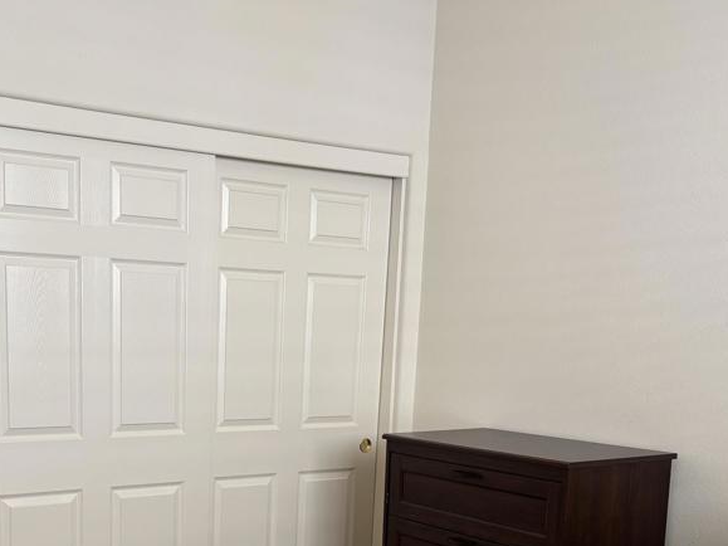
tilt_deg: -9.3
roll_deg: -1.8
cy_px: 473
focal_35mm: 46
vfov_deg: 30.4
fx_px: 967
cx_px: 258
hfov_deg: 40.9
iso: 125
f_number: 1.6
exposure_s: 1/120
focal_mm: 5.96
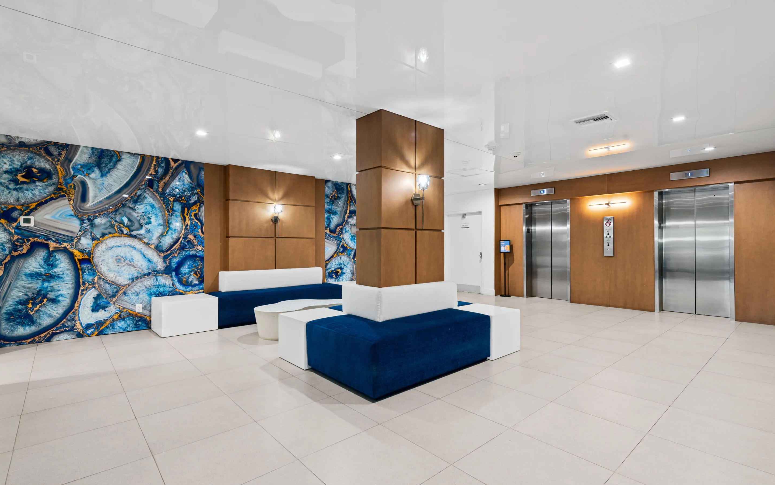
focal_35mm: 17
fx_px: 359
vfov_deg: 68.0
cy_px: 244
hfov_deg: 94.4
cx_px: 384
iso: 125
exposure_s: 1
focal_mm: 16
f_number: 9
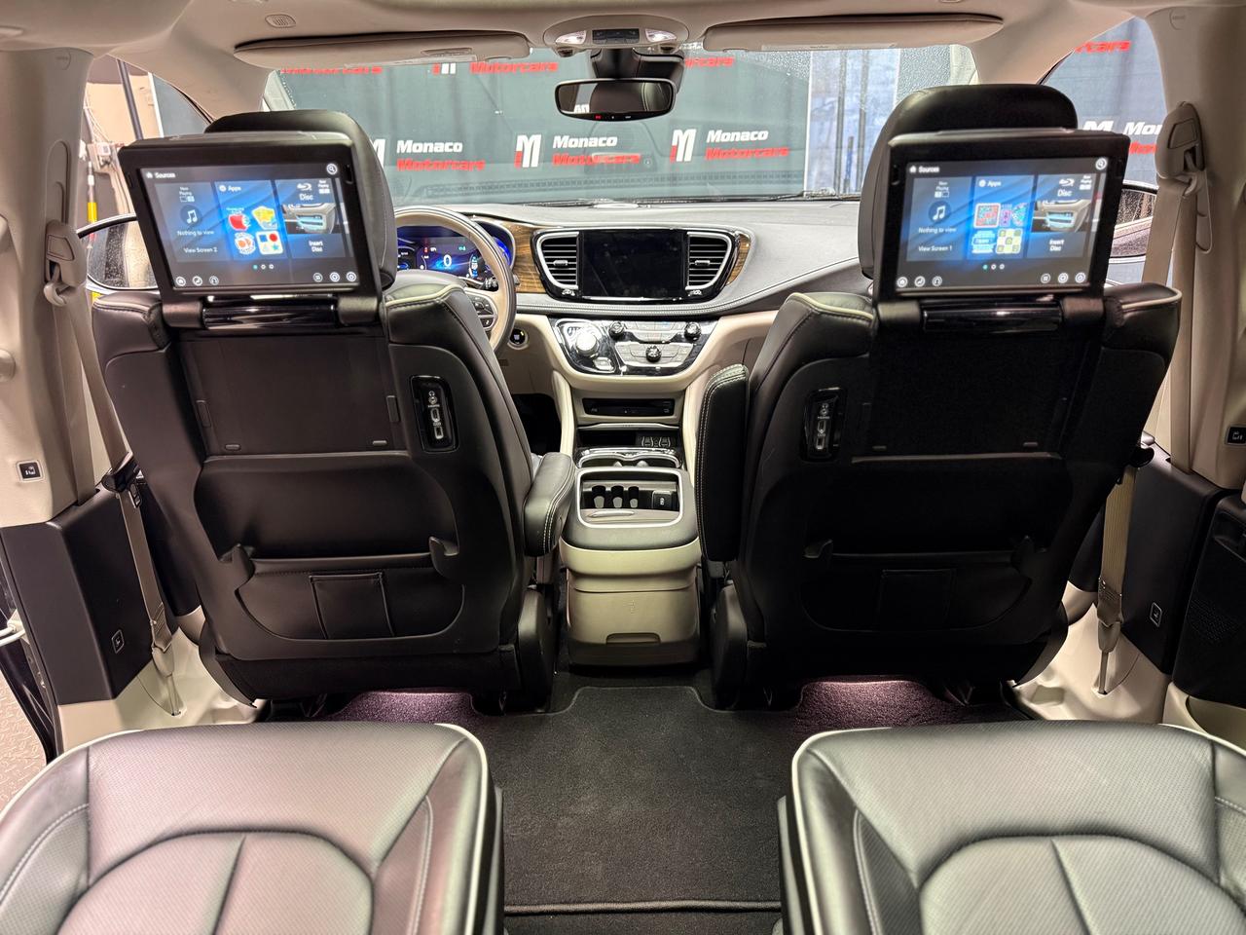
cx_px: 623
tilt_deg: -23.2
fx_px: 864
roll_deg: +1.4
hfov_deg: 71.6
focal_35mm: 24
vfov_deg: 56.8
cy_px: 468
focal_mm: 6.76
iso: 500
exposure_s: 1/51
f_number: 1.78
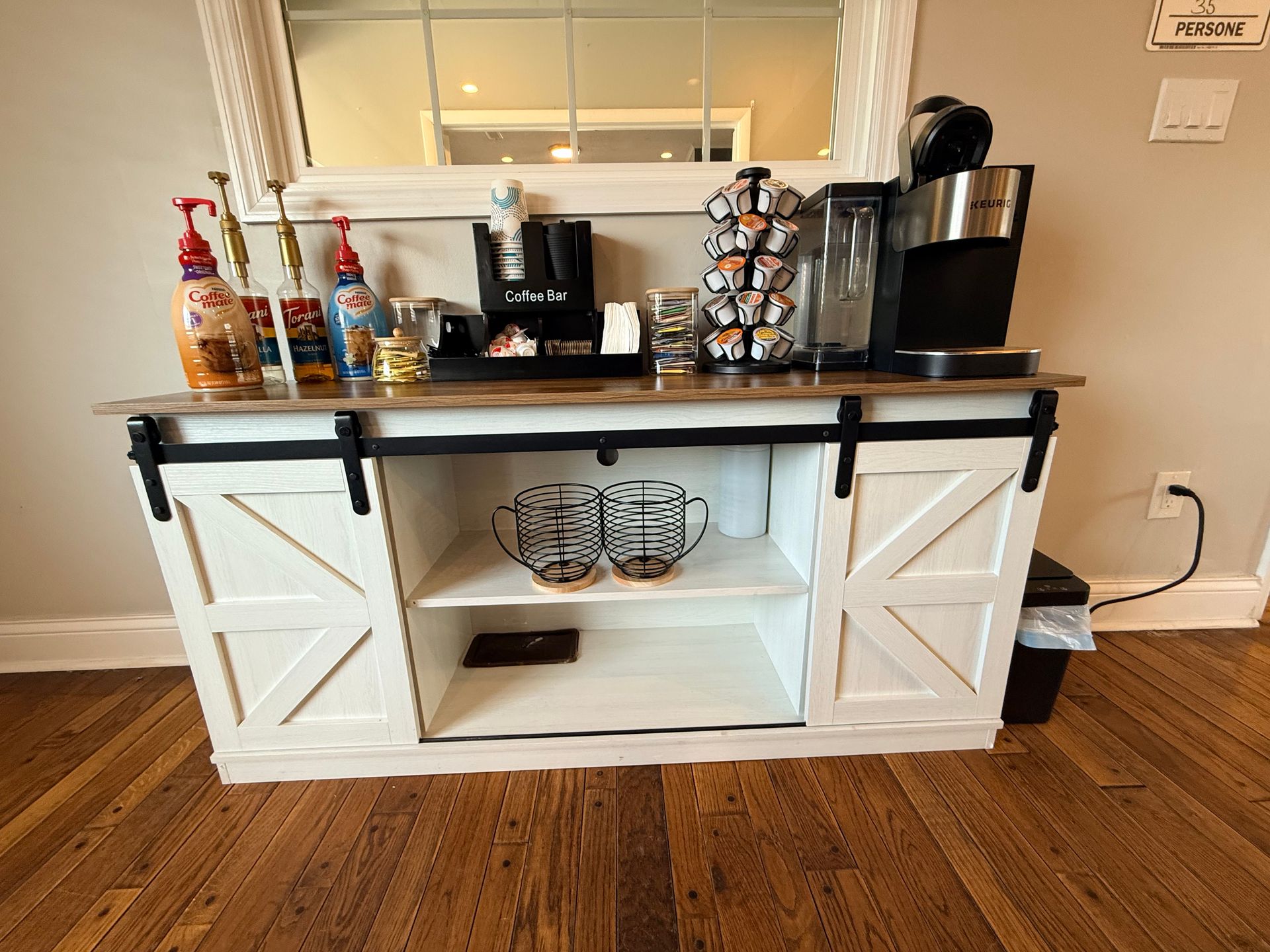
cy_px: 476
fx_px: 514
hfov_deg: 102.1
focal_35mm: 14
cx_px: 635
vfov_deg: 85.7
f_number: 2.2
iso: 250
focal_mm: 2.22
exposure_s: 1/60
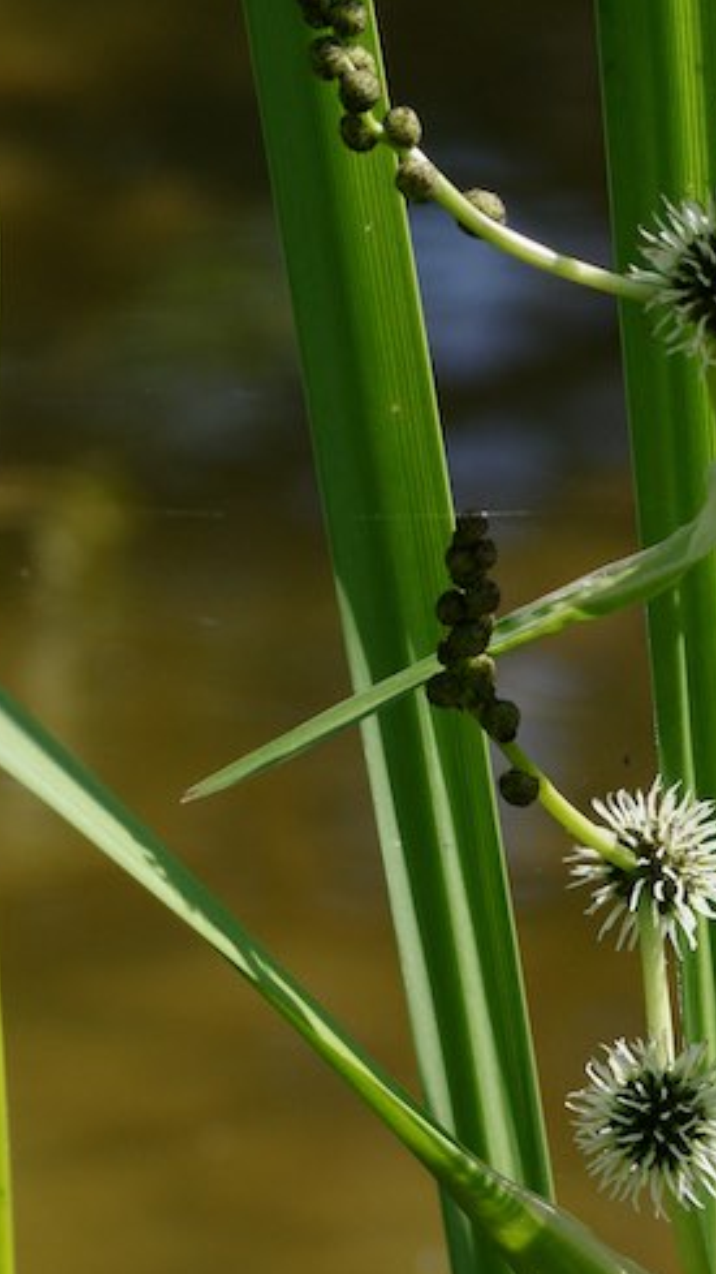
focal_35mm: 385
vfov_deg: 5.6
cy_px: 388
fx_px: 12997
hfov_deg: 3.2
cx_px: 497
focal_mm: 100
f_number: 8
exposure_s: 1/800
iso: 400
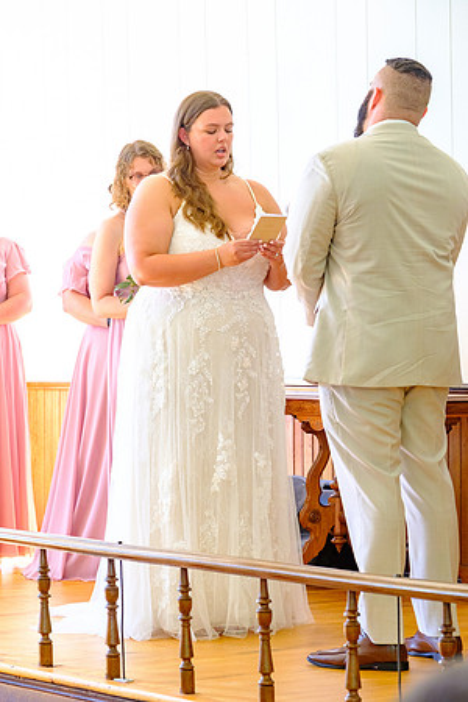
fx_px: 2457
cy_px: 351
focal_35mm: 126
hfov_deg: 10.9
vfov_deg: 16.3
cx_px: 234
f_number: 5.6
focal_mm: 83.8
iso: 1600
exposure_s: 1/100
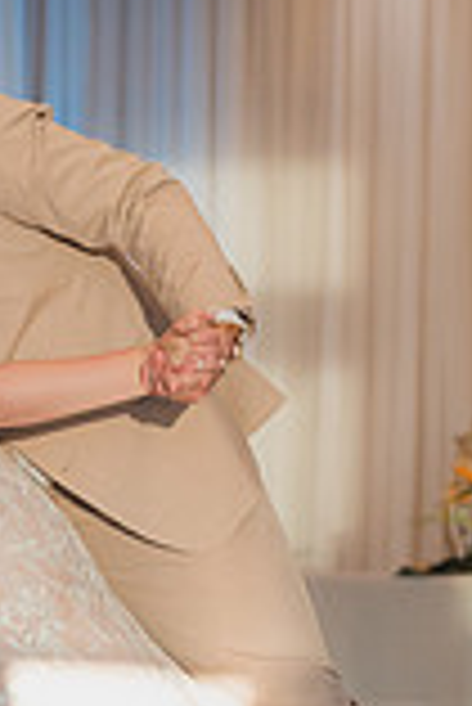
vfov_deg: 14.3
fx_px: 2806
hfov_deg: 9.6
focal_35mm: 143
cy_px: 544
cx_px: 9
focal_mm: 50
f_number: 1.8
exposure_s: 1/1250
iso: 1250
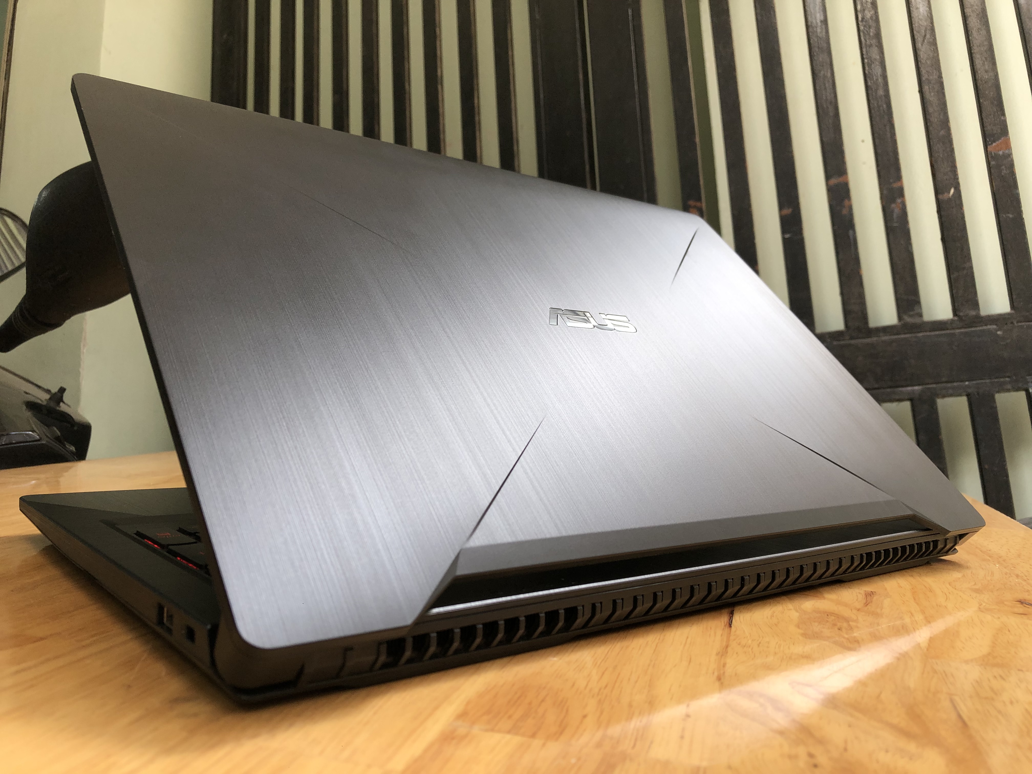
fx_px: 835
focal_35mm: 28
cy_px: 387
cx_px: 516
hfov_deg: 63.4
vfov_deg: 49.7
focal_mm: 4
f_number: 1.8
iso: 32
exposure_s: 1/100
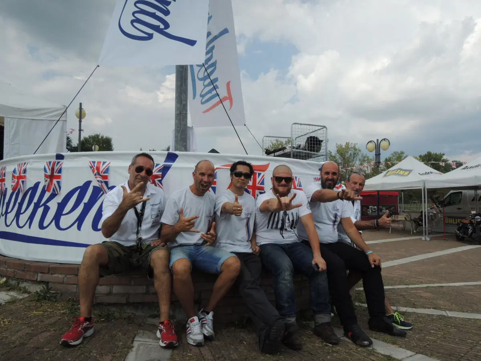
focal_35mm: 24
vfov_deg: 56.8
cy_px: 180
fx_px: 333
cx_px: 240
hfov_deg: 71.6
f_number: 3.5
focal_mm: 4.3
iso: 100
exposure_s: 1/1250
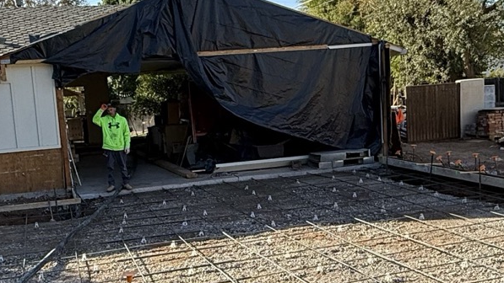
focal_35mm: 46
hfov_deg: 44.5
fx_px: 615
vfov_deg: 26.0
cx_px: 229
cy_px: 161
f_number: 2.2
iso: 64
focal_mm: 2.22
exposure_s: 1/1001
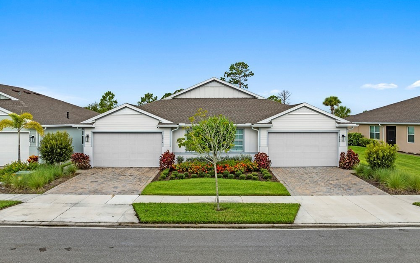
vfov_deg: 47.6
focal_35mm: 26
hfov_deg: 70.4
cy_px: 124
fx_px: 298
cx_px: 208
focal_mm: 12.29
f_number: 2.8
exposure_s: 1/240
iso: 100
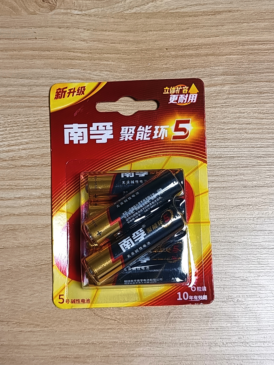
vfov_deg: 34.9
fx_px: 580
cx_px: 135
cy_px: 182
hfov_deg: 26.6
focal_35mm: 55
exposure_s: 1/50
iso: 329
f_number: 1.9
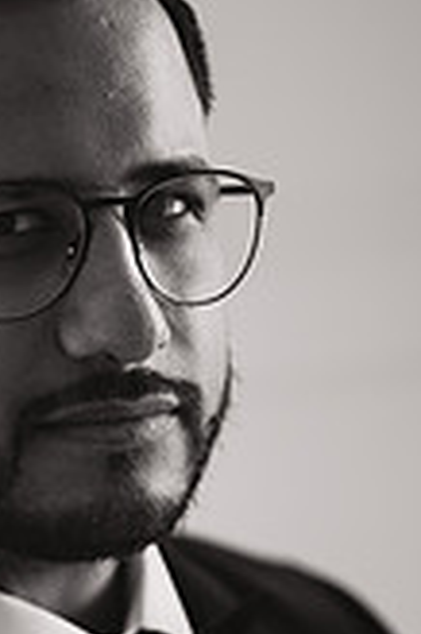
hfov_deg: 9.9
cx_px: 52
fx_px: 2408
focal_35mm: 137
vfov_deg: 14.8
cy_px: 615
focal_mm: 50
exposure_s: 1/400
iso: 250
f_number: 2
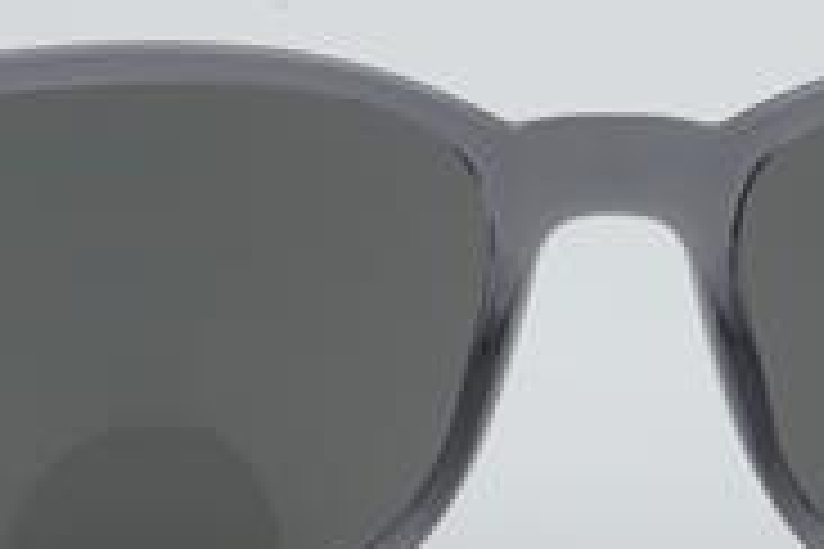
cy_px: 342
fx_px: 4122
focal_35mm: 180
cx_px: 612
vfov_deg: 7.6
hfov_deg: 11.4
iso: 100
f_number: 29
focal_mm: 55
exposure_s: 1/4
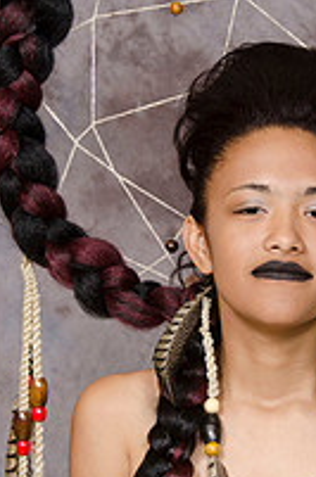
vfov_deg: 9.9
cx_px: 226
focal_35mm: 208
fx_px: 2753
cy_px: 247
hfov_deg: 6.6
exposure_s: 1/125
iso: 200
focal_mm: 62
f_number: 5.6
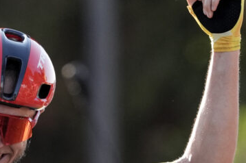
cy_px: 155
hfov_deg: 2.5
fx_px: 5728
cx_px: 23
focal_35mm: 839
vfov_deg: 1.6
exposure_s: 1/4000
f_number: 3.5
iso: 2000
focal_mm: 300
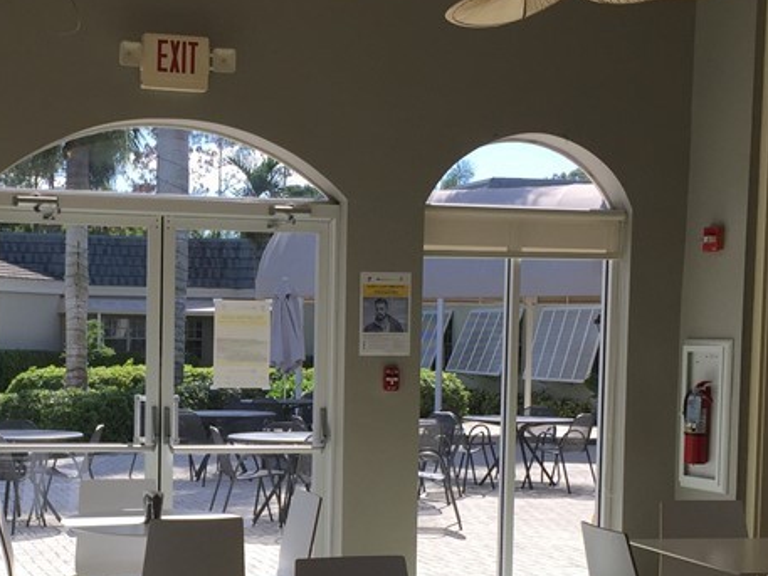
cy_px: 460
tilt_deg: -3.0
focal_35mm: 65
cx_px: 170
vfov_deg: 22.3
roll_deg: -1.7
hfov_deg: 29.2
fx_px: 1442
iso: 32
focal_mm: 4.15
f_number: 2.2
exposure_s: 1/581
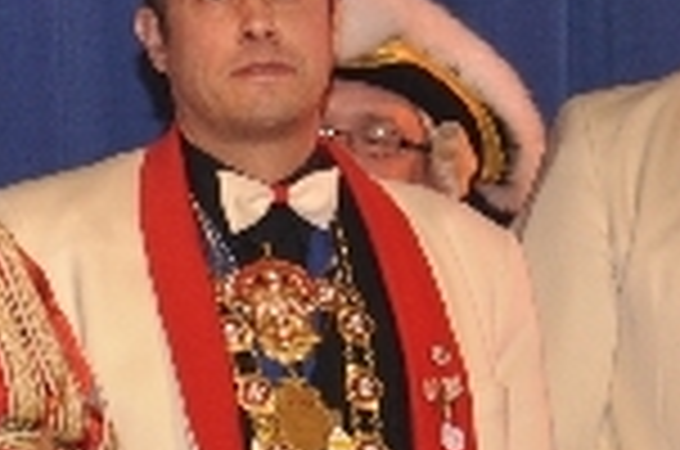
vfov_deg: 2.2
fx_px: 11969
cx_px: -432
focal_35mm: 635
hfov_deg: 3.2
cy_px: -47
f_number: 5.3
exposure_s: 1/60
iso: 400
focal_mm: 80
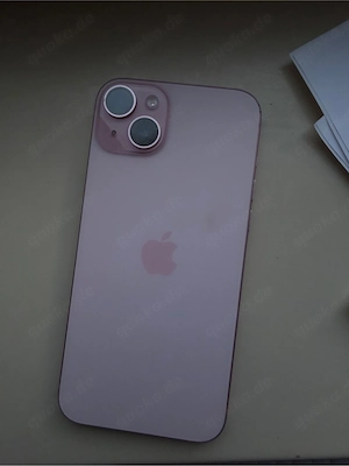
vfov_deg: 71.6
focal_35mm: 24
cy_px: 233
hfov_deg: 56.8
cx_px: 174
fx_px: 323
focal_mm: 2.22
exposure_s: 1/121
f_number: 2.2
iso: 160
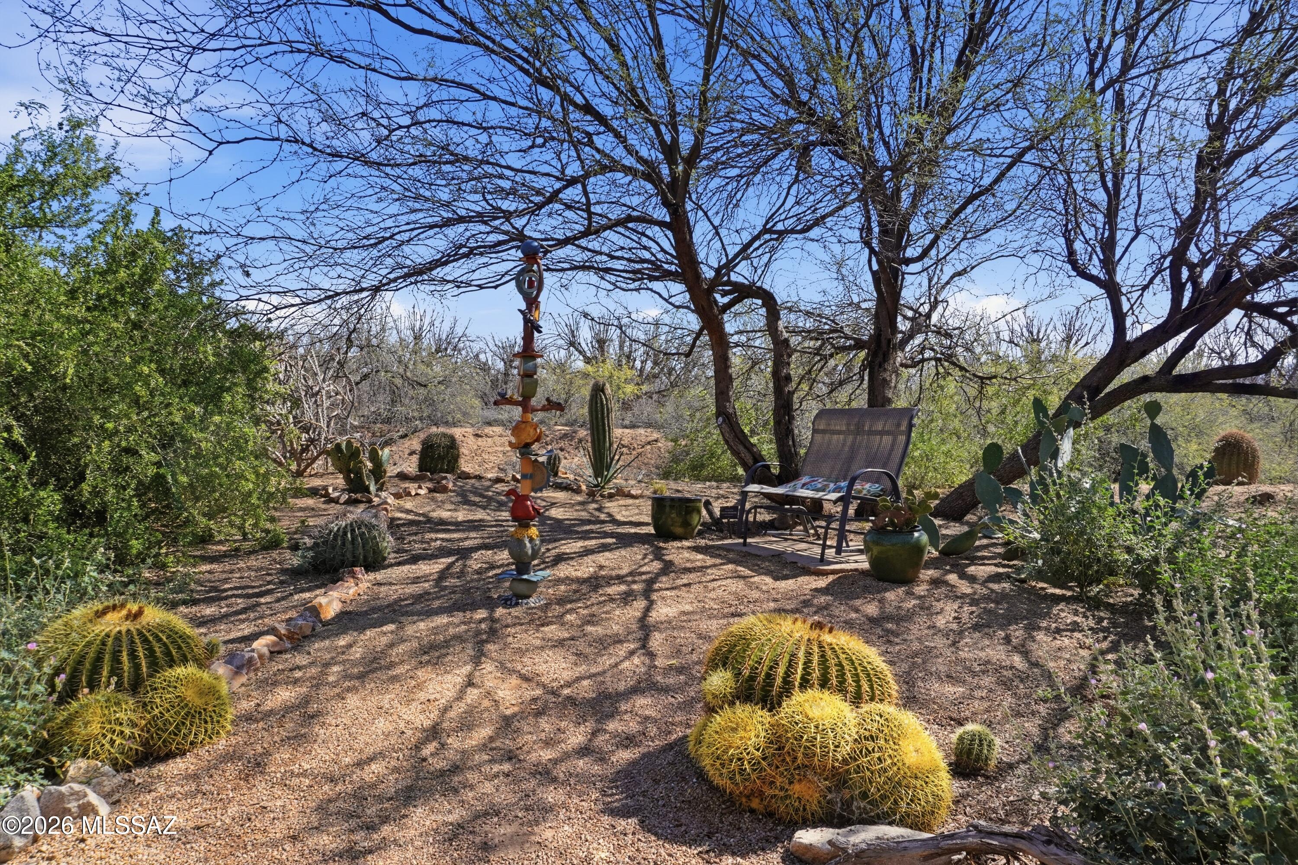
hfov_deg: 73.7
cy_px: 432
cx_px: 649
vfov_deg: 53.1
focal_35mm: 24
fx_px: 865
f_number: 10
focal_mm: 16
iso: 250
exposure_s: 1/320
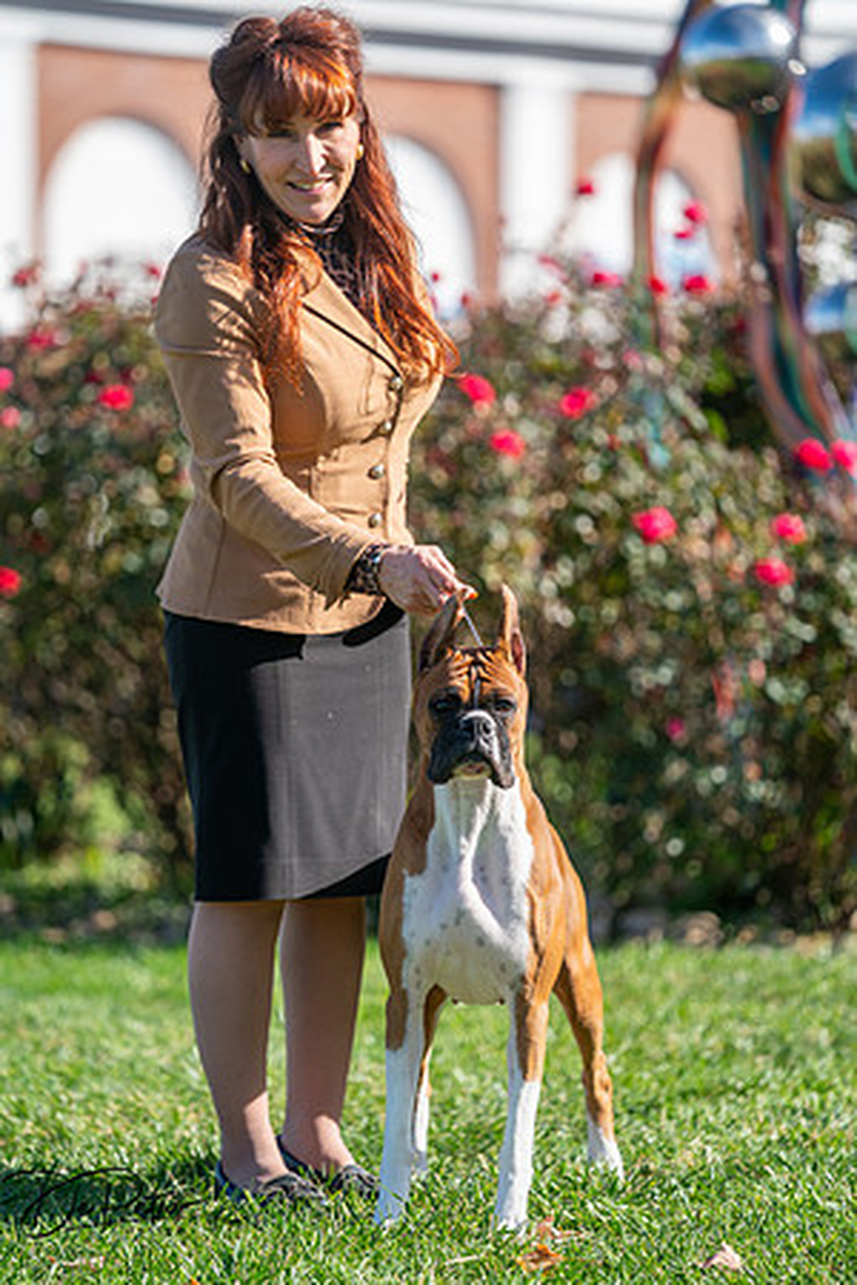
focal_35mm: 181
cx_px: 428
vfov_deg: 11.4
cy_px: 642
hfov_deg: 7.6
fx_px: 6463
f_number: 3.2
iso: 100
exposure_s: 1/800
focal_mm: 181
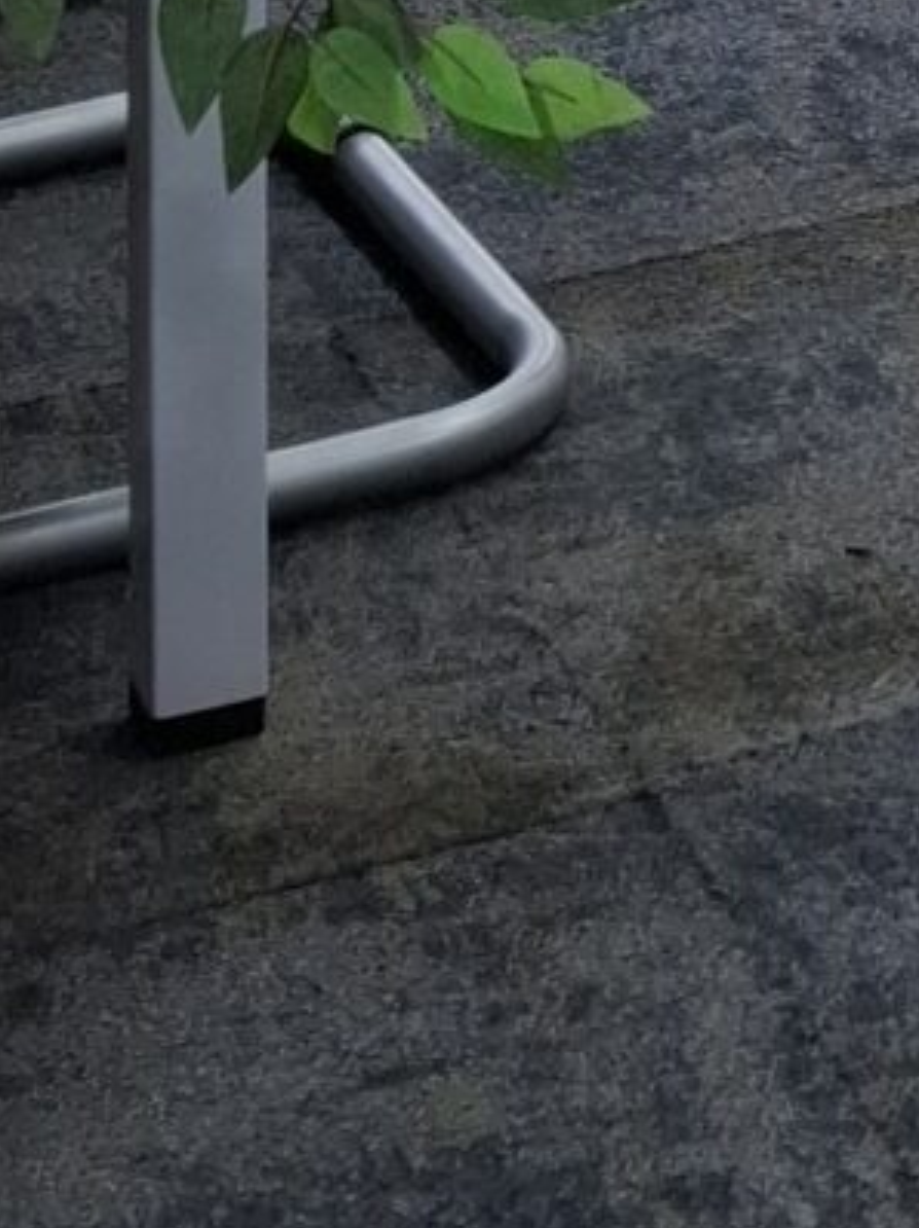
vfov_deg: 11.4
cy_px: -1564
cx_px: 1813
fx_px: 5245
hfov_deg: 9.4
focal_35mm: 148
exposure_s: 1/100
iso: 125
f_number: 1.8
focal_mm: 5.54
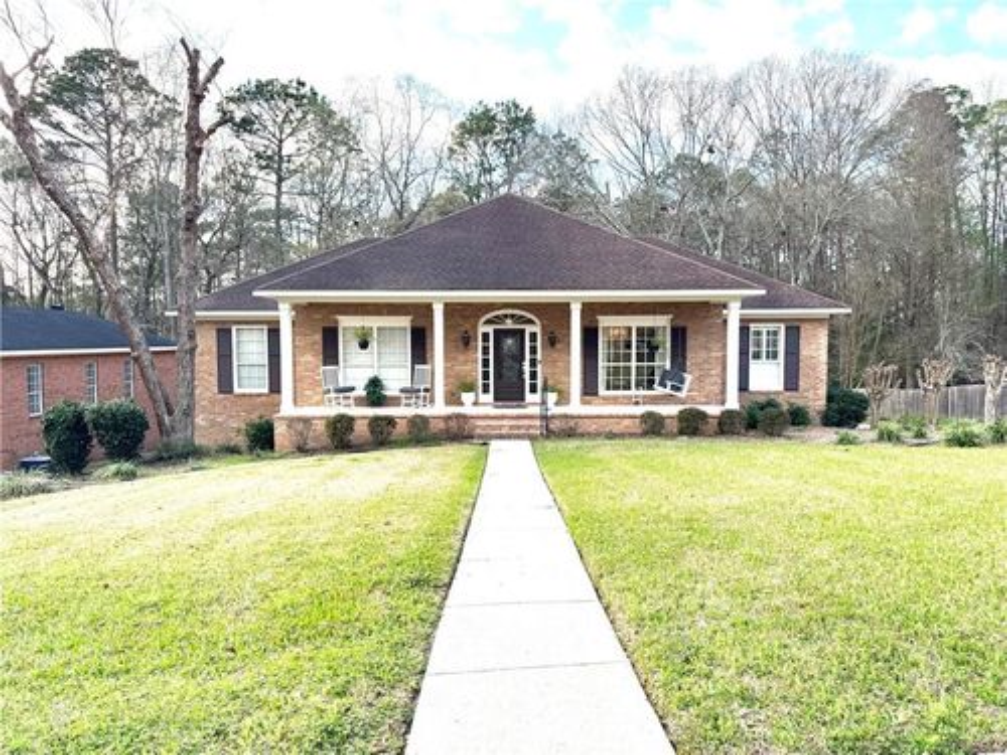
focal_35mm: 24
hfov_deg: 71.6
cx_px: 504
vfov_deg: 56.8
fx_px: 698
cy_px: 378
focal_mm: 6.76
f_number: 1.78
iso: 80
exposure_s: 1/678
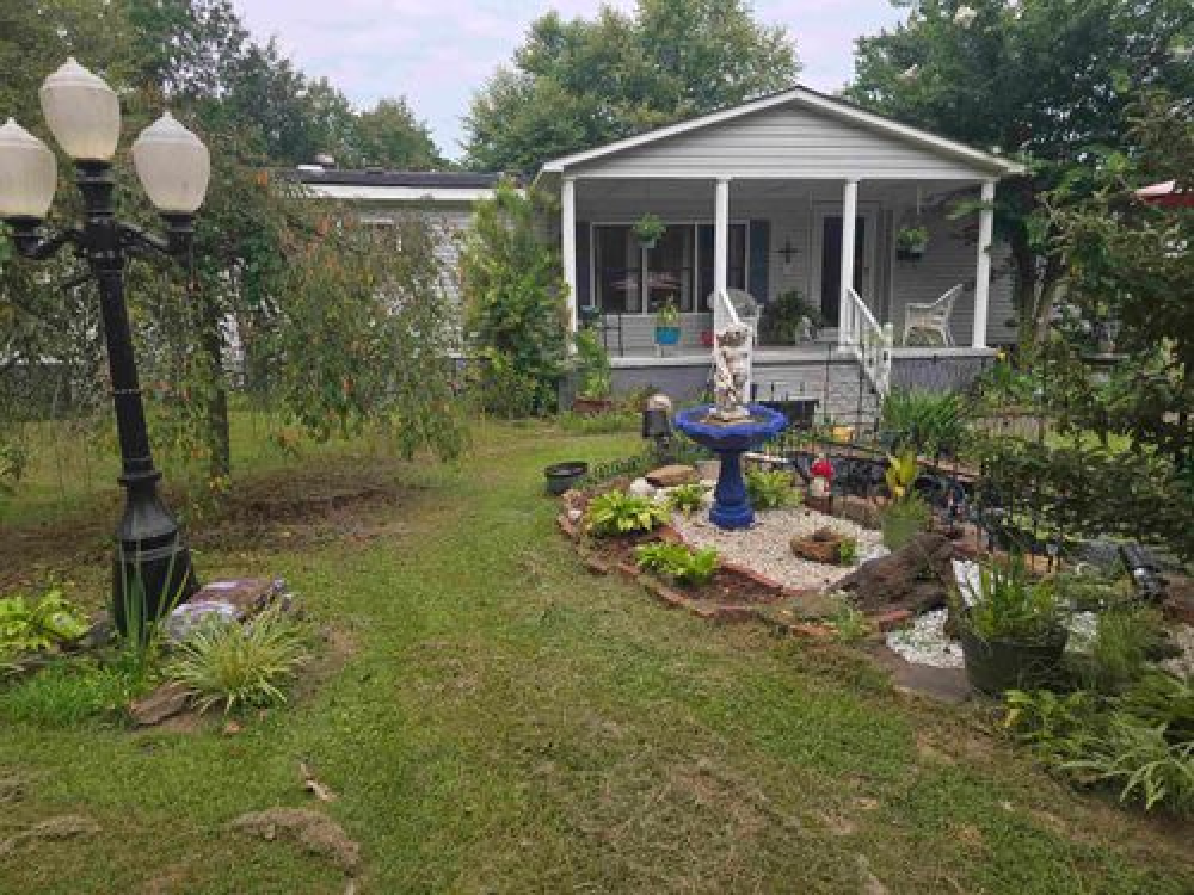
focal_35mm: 23
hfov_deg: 73.9
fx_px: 793
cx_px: 597
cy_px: 448
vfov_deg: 58.9
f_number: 1.7
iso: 12
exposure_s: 1/420
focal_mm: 6.3
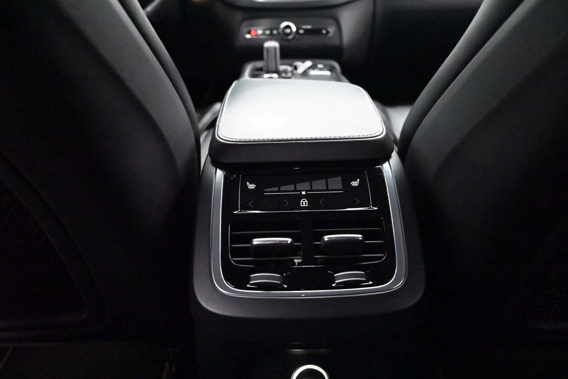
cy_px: 190
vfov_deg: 53.1
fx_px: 379
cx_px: 284
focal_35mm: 24
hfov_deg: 73.7
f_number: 4
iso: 20000
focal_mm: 24
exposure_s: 1/60
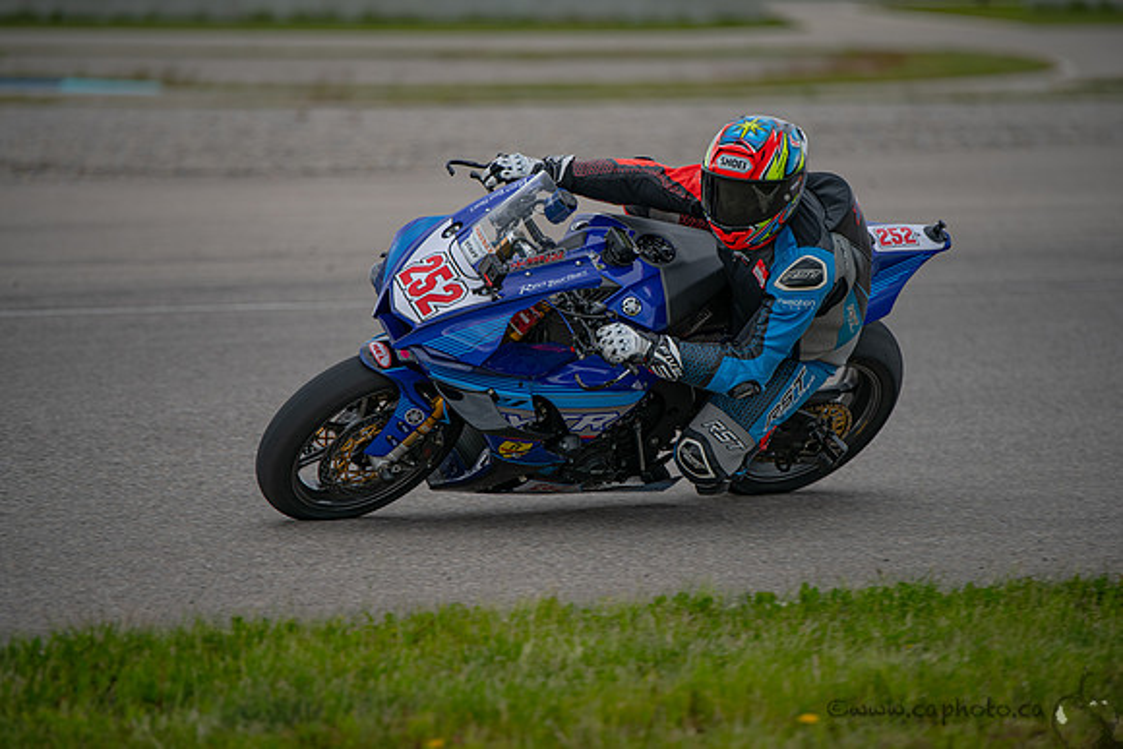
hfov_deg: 10.3
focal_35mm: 200
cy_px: 374
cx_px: 562
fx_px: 6240
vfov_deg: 6.9
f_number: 2.8
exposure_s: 1/1600
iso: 140
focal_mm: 200
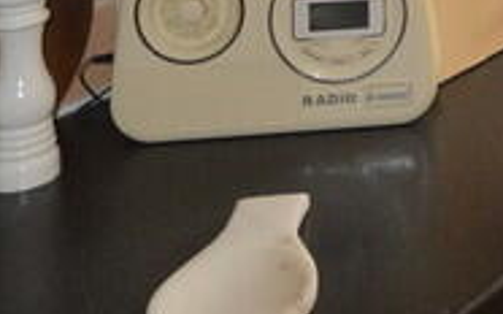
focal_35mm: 84
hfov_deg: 21.8
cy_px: -345
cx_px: 687
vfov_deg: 13.1
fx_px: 1151
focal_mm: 10
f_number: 4
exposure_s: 1/60
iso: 400
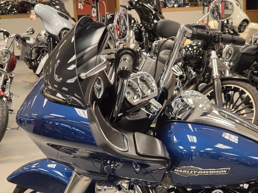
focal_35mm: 69
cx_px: 129
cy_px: 96
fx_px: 514
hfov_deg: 28.2
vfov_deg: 21.3
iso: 320
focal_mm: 7
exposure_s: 1/120
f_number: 2.4
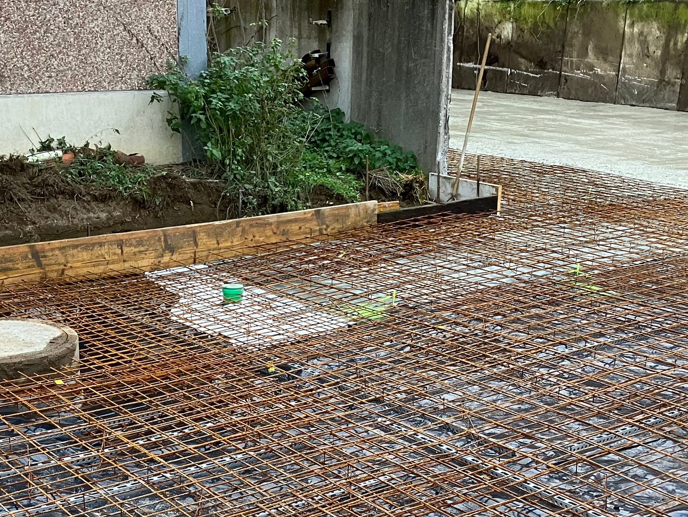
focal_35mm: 54
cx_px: 321
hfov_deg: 35.5
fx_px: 1074
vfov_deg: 26.2
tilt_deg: -21.8
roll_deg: -1.6
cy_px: 461
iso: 100
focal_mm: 3.99
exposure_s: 1/60
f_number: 1.8
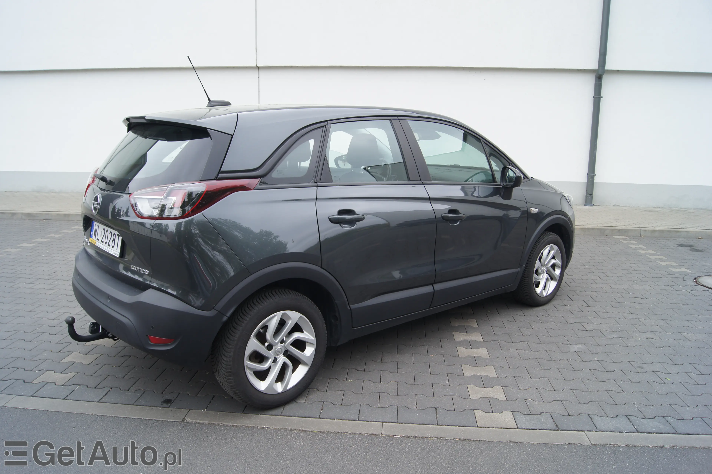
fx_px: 534
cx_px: 356
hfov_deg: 67.4
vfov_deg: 47.9
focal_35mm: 27
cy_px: 237
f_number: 5.6
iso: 100
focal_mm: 18
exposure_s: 1/60
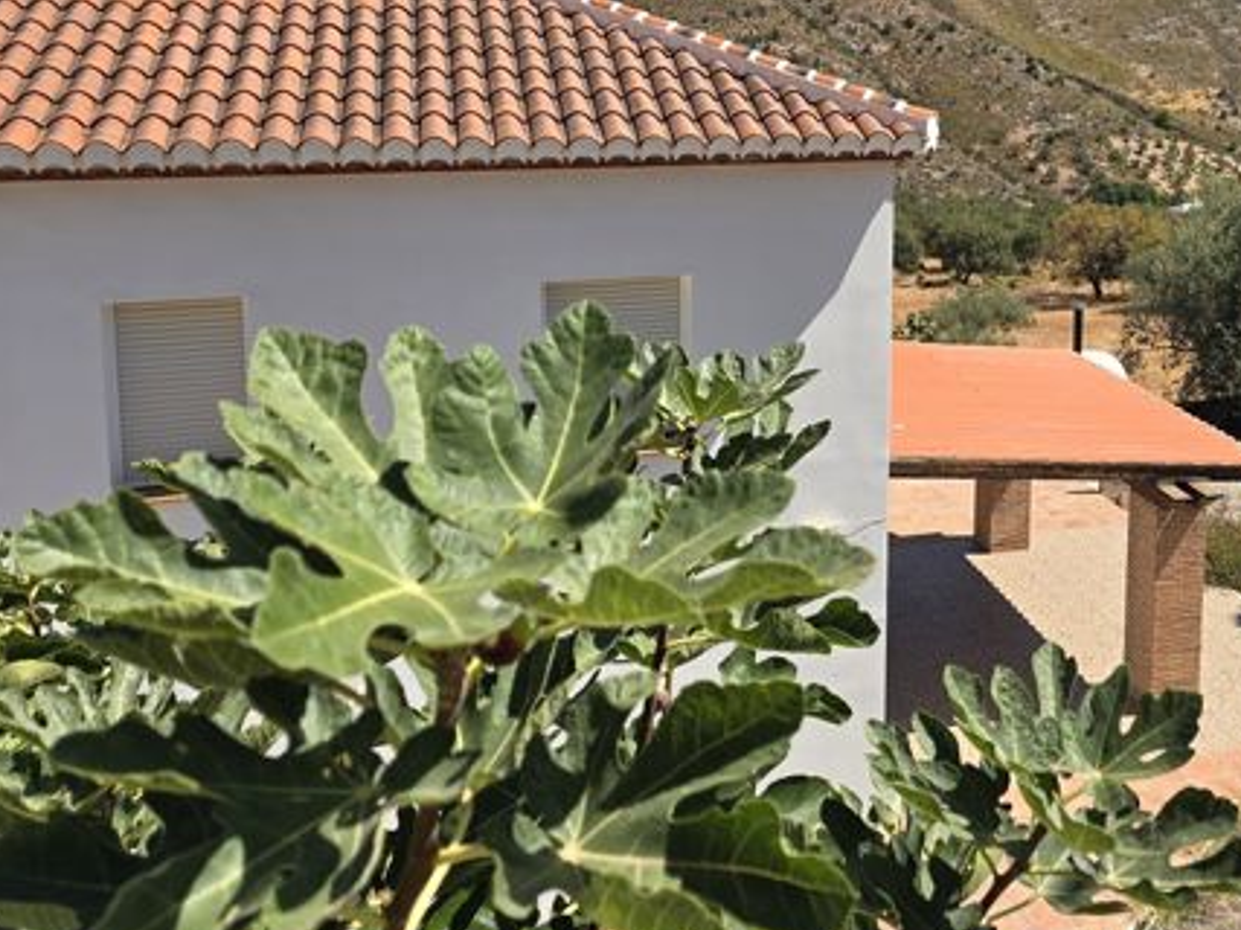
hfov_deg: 47.4
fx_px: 1362
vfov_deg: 36.6
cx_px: 911
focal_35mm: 38
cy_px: 206
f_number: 1.7
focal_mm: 6.3
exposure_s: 1/784
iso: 12
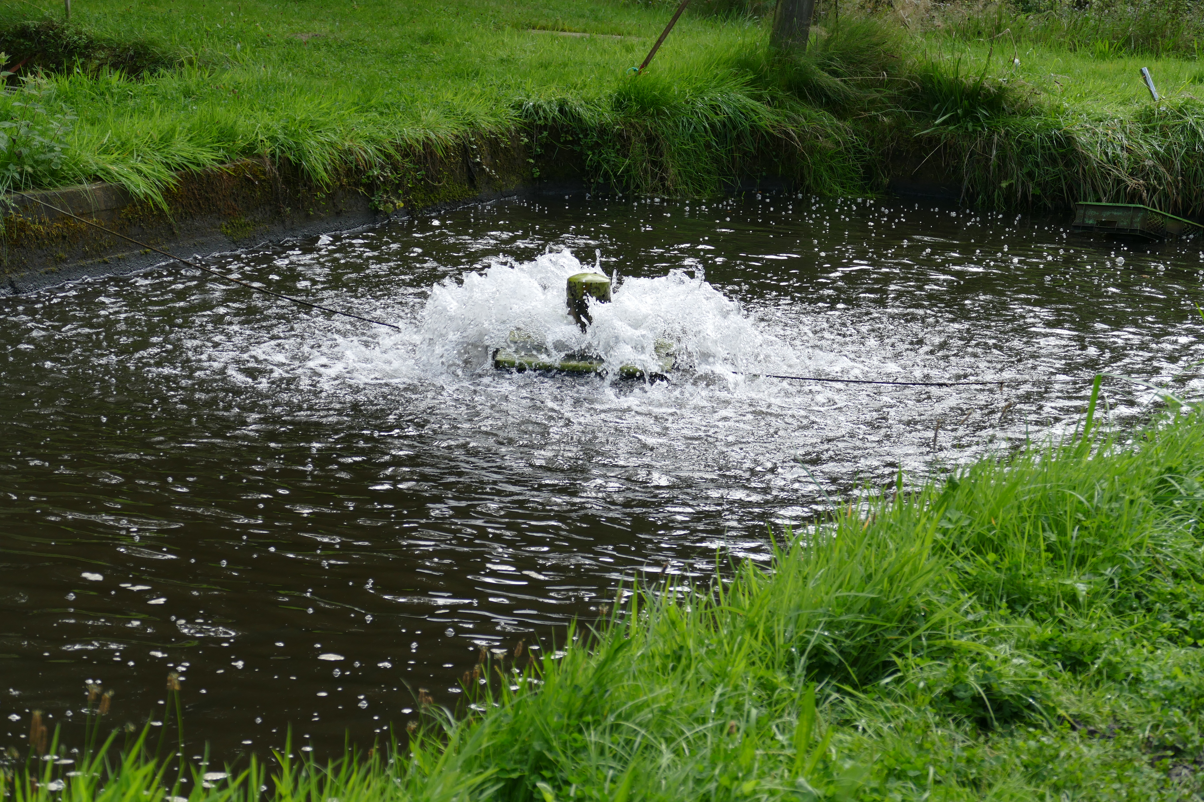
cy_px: 401
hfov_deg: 22.4
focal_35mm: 91
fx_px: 3043
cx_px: 602
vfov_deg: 15.0
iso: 160
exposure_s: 1/500
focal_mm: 33.08
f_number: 3.8
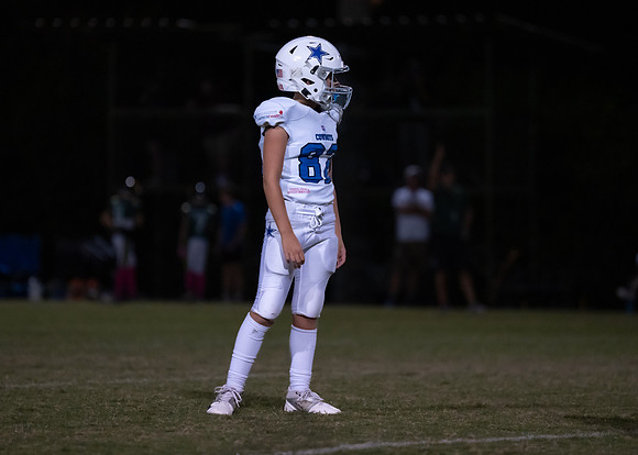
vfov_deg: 5.7
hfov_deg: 7.9
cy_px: 220
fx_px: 4600
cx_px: 299
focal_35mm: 254
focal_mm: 200
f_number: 2.8
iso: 6400
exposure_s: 1/1000
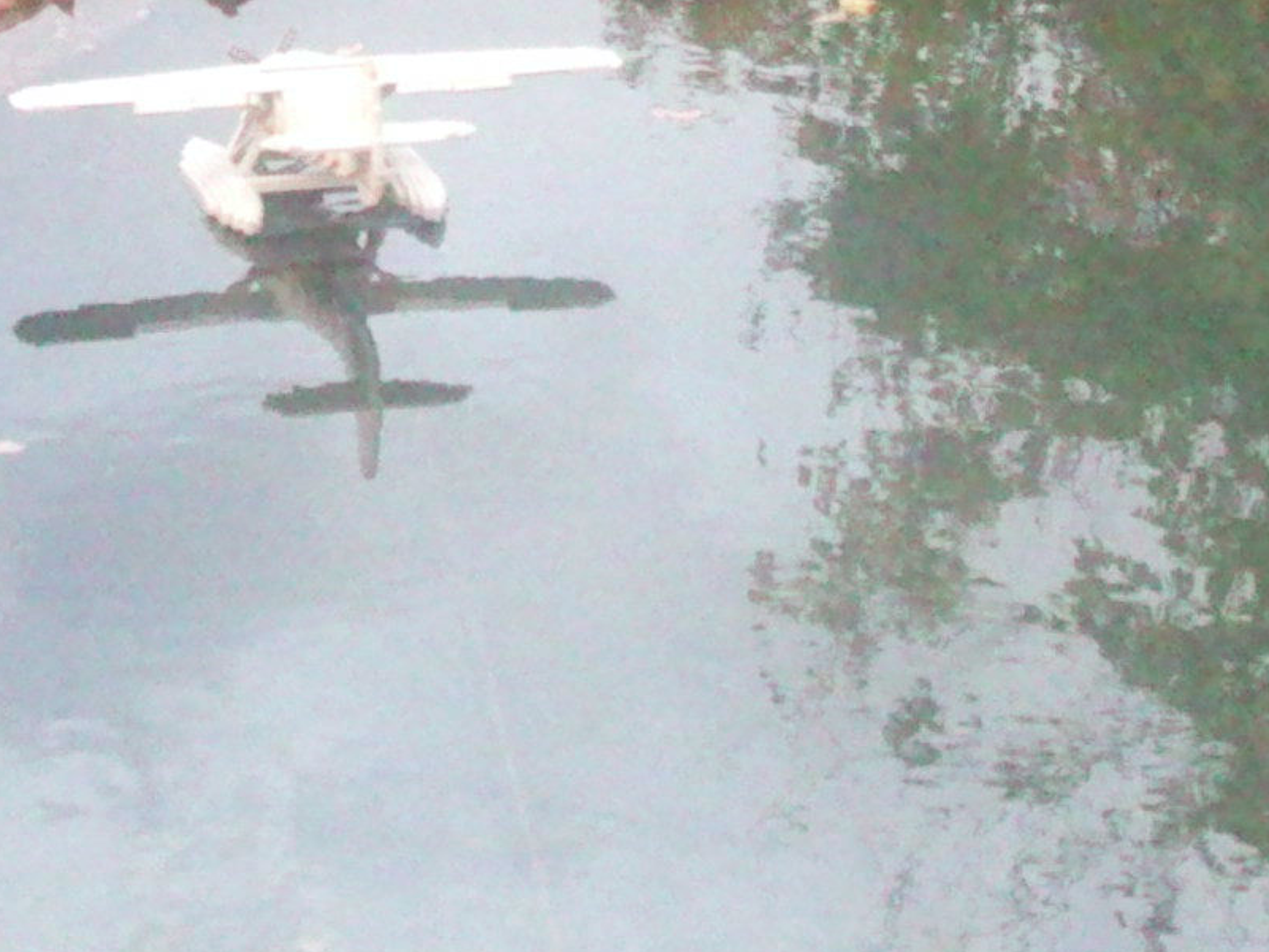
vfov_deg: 8.6
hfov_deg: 11.6
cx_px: 398
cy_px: -242
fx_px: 6233
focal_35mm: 170
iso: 1100
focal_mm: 6.3
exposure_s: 1/60
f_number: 3.1
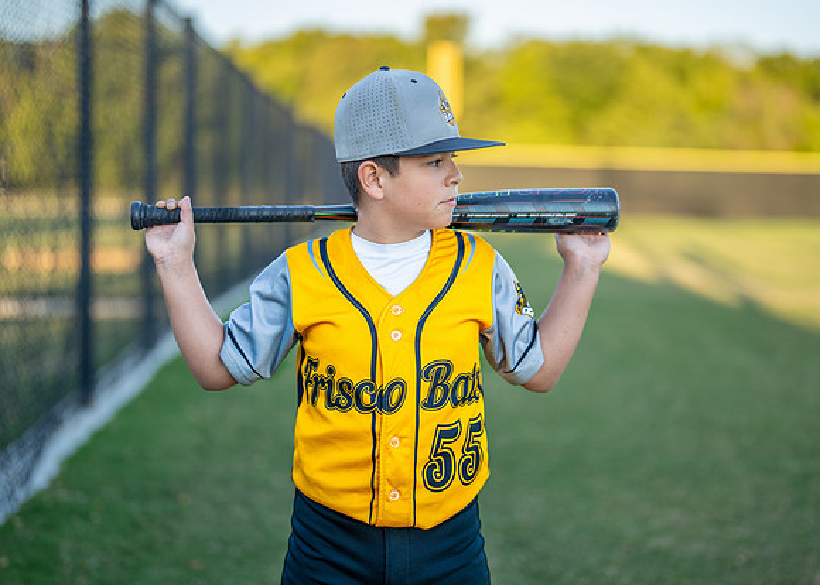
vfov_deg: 23.8
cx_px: 429
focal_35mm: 60
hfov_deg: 33.0
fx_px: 1386
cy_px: 270
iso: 100
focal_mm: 50
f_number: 1.2
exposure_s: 1/1250
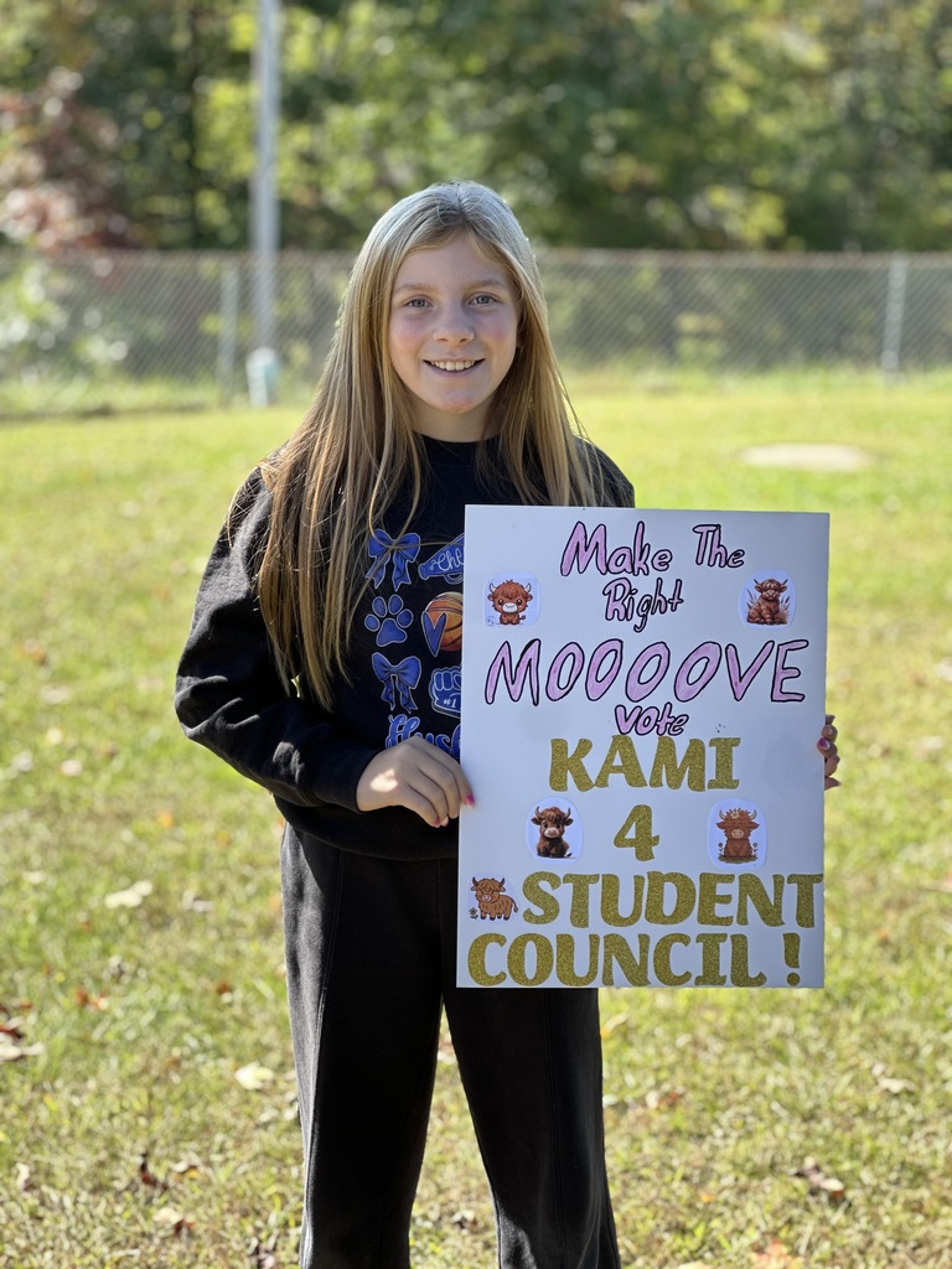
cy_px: 634
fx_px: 2824
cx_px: 476
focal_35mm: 77
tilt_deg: -11.0
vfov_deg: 25.3
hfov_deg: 19.1
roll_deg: -2.4
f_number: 2.8
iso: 32
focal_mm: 9
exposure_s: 1/121
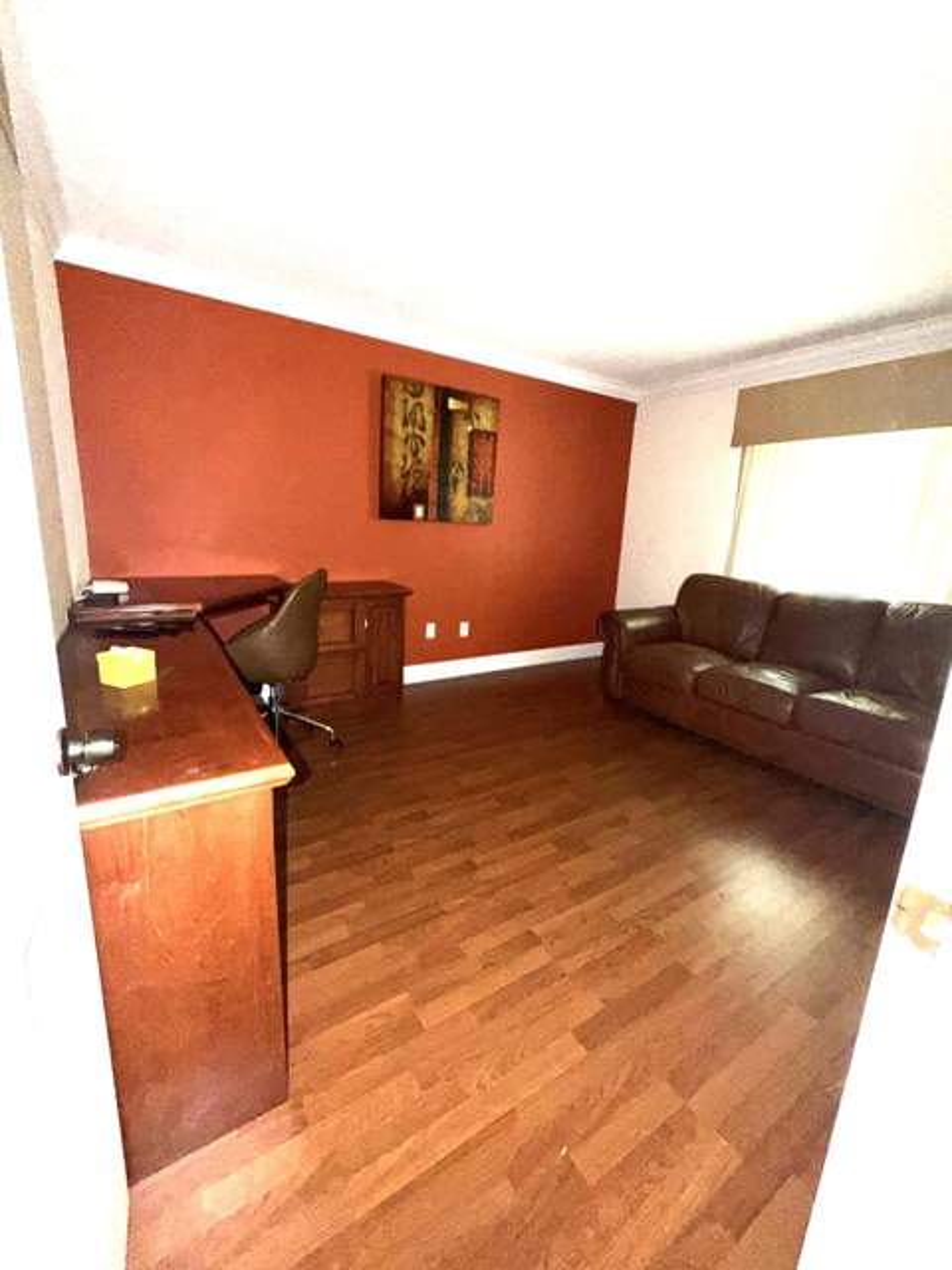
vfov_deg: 102.1
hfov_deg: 85.7
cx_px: 476
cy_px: 635
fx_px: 513
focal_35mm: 14
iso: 250
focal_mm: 2.22
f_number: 2.2
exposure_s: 1/30
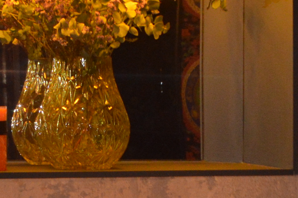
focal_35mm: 199
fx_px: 1645
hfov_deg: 10.3
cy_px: 53
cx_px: 43
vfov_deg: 6.9
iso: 640
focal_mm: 22
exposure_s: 1/60
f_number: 3.8
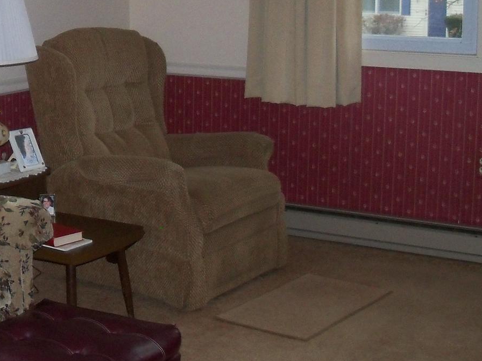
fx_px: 1114
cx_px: 2
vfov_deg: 18.3
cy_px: 91
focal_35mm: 80
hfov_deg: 23.4
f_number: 3.5
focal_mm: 6.2
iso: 200
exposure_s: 1/30
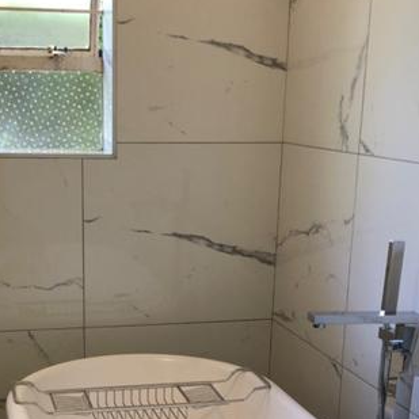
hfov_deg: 26.8
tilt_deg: -14.7
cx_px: 163
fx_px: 876
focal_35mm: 64
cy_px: 361
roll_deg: -1.2
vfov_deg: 26.2
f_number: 1.8
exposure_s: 1/20
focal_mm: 4
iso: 40
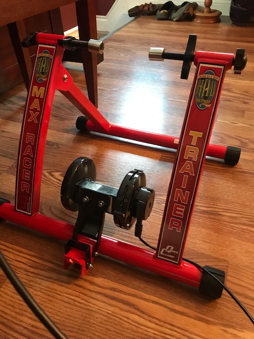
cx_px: 127
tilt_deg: -39.5
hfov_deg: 49.7
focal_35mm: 28
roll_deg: +1.5
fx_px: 274
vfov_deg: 63.4
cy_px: 170
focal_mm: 3.99
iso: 100
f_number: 1.8
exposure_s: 1/11
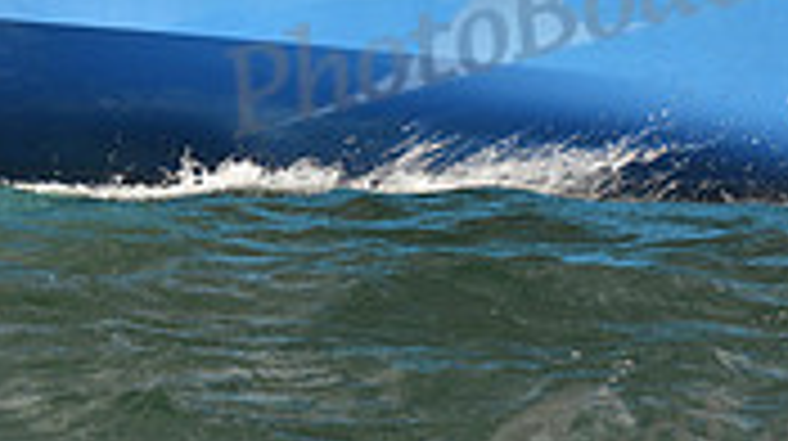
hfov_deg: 7.7
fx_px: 5803
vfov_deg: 4.3
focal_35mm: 278
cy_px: -151
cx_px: -5
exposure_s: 1/640
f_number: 5.6
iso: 250
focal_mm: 80
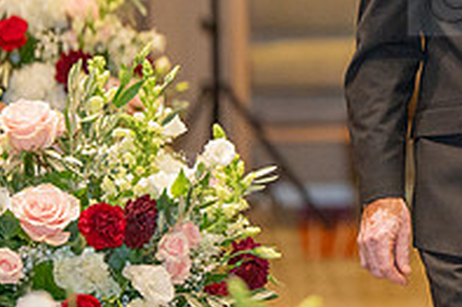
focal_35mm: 589
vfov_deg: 2.3
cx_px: 612
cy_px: -20
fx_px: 7552
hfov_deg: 3.5
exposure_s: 1/200
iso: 1250
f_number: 2.8
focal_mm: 200
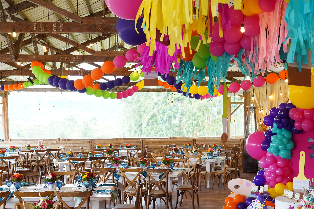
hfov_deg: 45.3
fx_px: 375
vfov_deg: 30.7
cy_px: 155
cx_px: 181
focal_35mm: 43
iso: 1000
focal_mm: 28
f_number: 4
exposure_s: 1/160
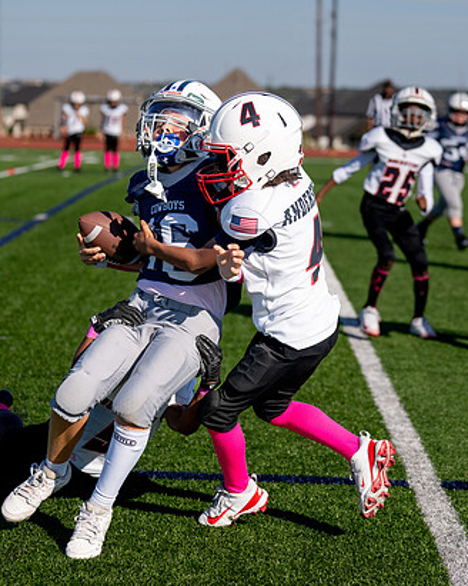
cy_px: 295
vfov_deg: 17.9
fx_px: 1853
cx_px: 241
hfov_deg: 14.4
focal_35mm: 107
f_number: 2.8
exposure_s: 1/6400
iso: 320
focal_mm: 70
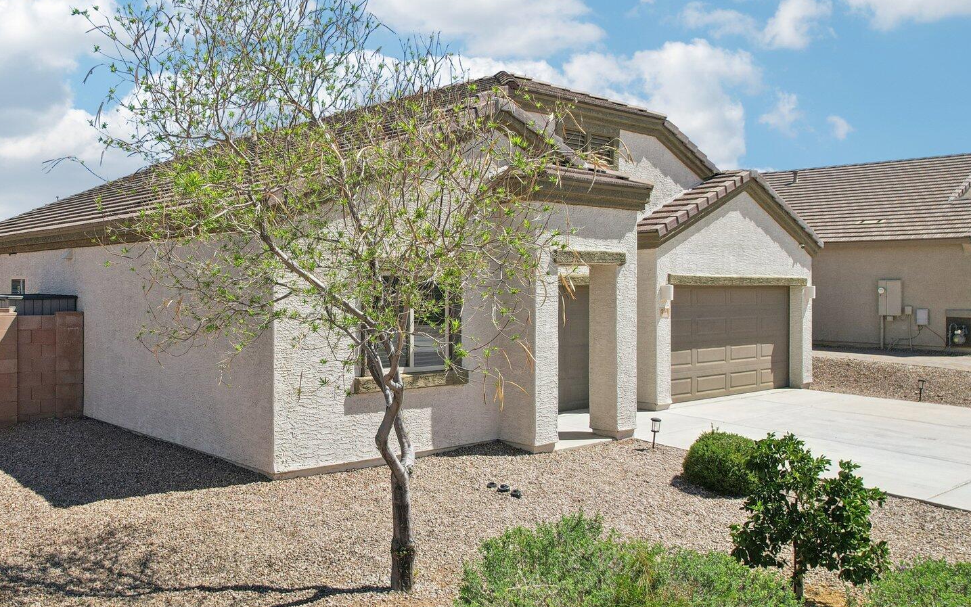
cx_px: 355
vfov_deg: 39.4
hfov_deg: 58.8
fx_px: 847
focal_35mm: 32
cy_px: 283
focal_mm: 8.4
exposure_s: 1/320
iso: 100
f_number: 2.8
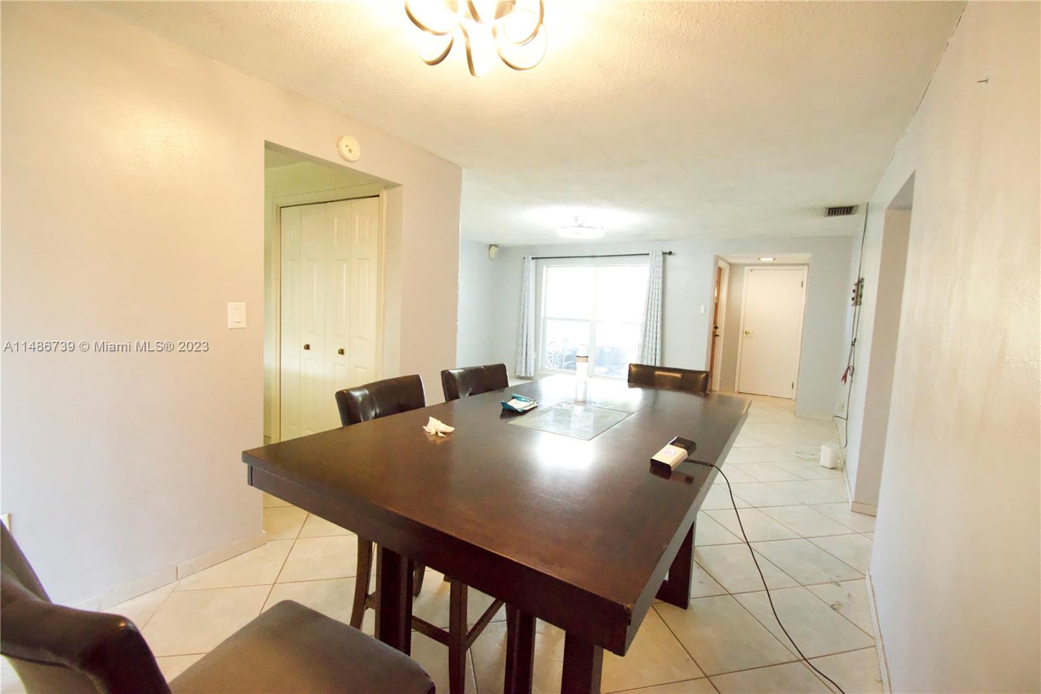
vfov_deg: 77.3
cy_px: 347
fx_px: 434
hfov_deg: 100.4
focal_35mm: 15
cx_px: 520
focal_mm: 10
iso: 12800
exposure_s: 1/160
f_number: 6.3
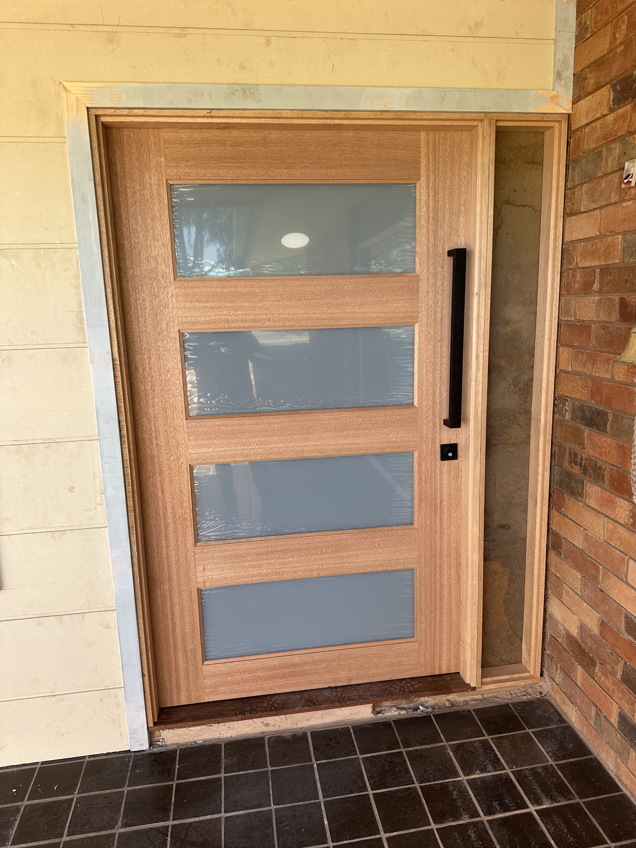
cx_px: 318
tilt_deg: -11.1
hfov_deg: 56.8
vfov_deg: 71.6
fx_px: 588
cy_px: 424
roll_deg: +1.1
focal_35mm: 24
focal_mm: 6.86
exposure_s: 1/251
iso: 80
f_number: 1.78
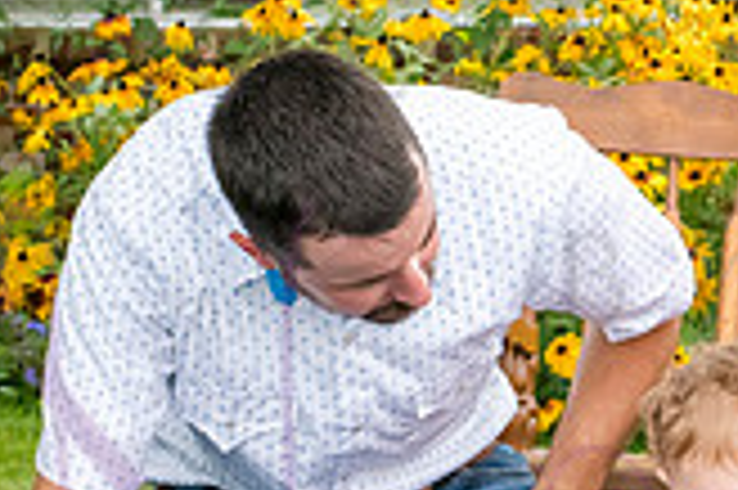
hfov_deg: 11.1
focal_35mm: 184
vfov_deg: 7.4
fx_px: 3768
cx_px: 770
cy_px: 254
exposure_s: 1/400
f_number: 8
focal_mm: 50
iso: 500
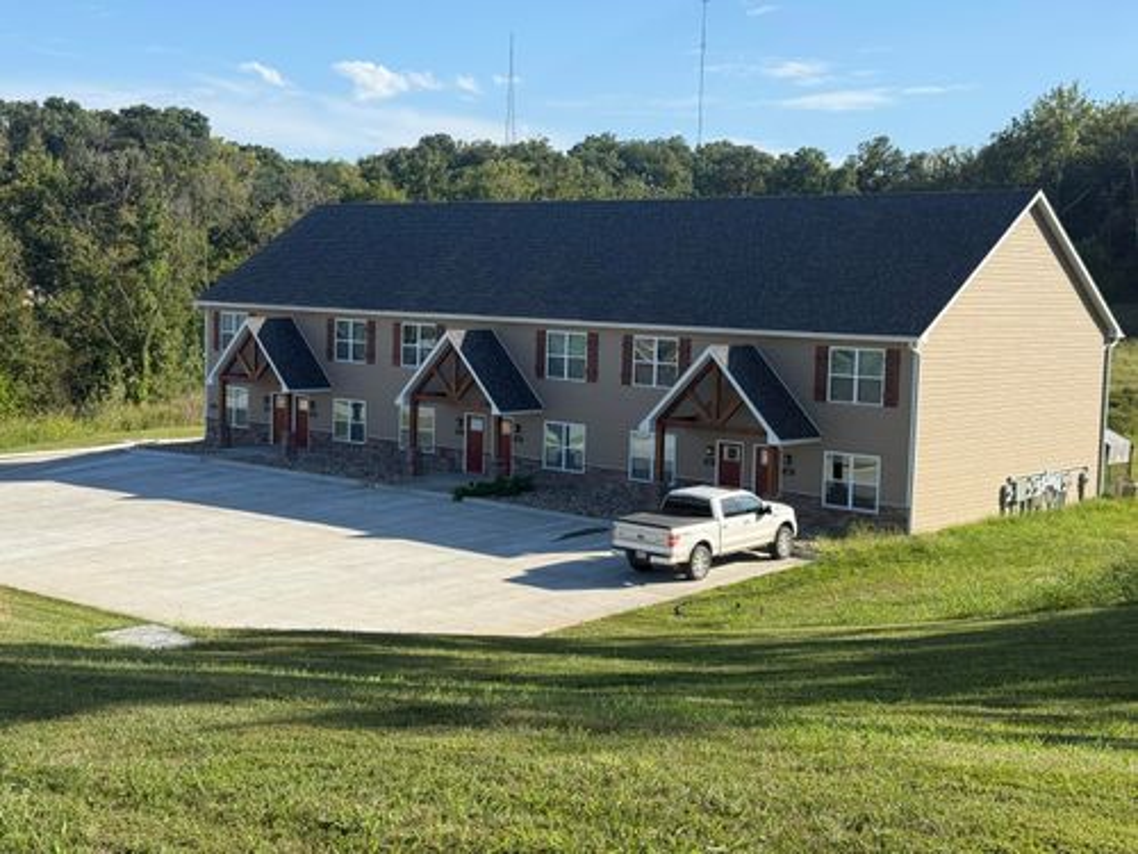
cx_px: 569
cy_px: 427
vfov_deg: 30.3
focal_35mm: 48
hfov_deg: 39.7
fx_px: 1578
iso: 64
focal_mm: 6.76
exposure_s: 1/2976
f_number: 1.78
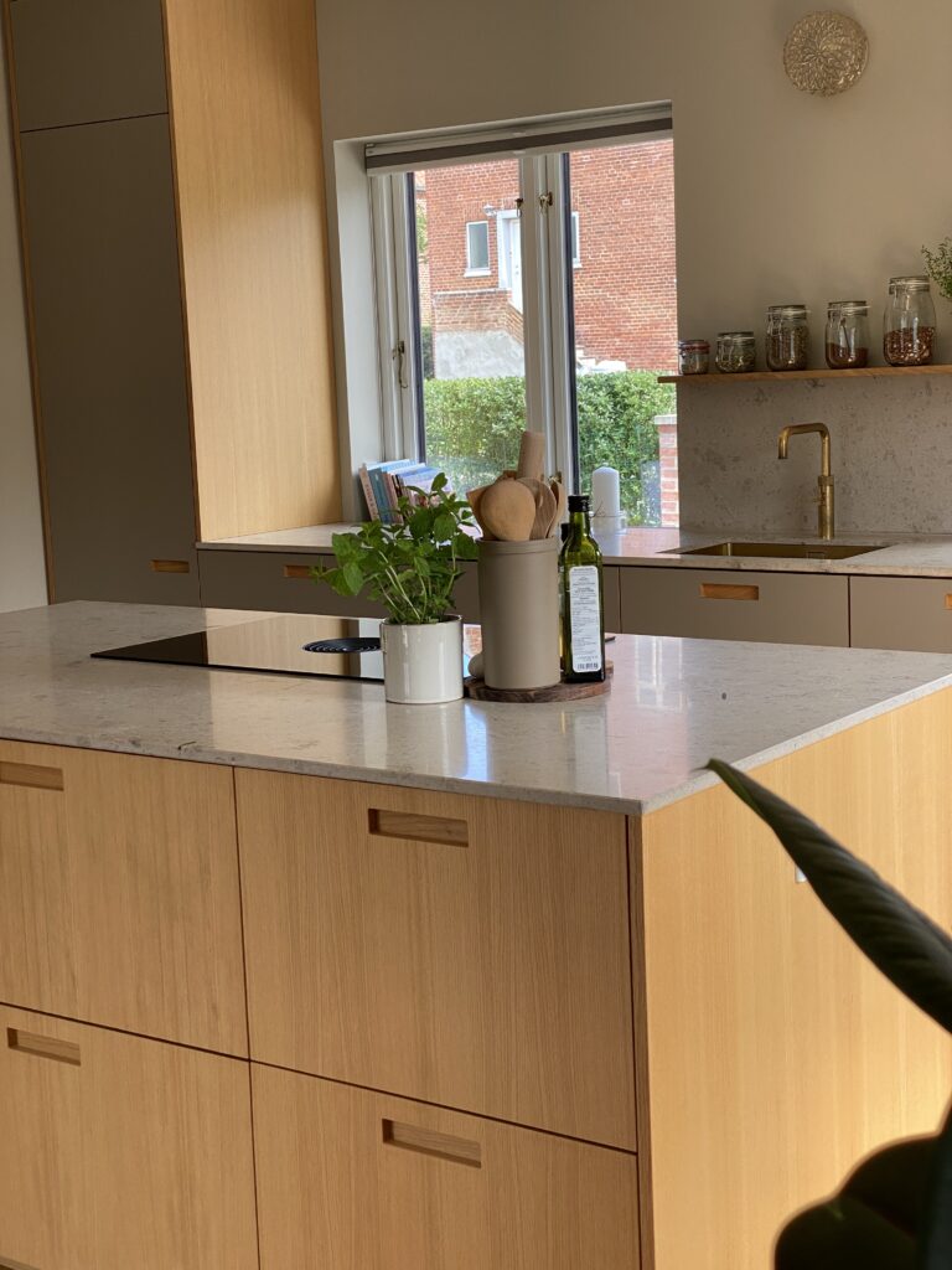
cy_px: 635
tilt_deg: -7.8
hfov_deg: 28.0
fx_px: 1907
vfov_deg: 36.8
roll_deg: +2.0
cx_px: 476
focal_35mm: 52
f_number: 2
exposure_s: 1/122
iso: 40
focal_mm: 6
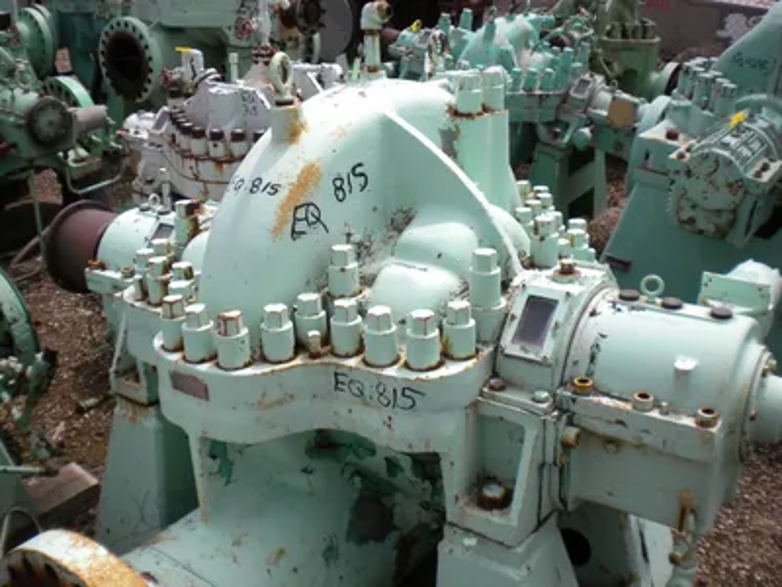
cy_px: 294
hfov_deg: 52.6
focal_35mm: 35
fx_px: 791
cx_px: 391
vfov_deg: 40.7
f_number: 4.6
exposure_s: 1/963
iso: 80
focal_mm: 6.3
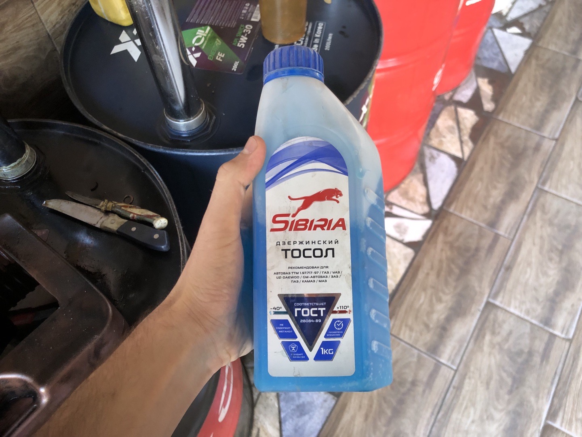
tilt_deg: -55.3
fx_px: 471
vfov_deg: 49.7
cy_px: 218
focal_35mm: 28
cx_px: 291
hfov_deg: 63.4
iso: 40
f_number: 1.8
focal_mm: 4
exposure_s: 1/15
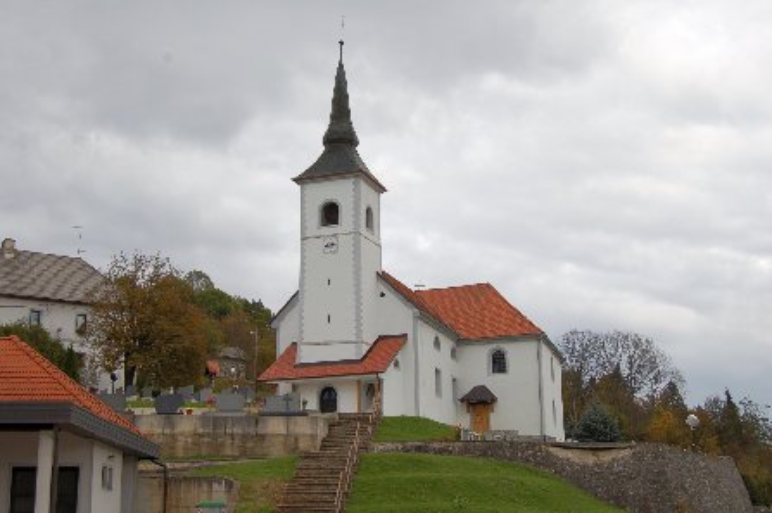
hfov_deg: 42.4
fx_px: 996
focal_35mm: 46
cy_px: 256
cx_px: 386
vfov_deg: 28.9
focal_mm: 31
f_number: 8
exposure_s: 1/250
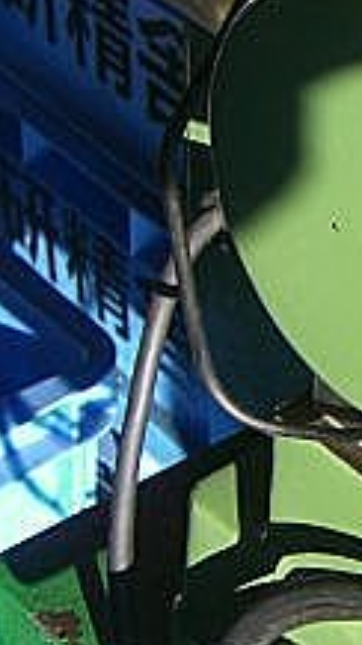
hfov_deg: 9.2
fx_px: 2083
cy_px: 327
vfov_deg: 17.6
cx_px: 780
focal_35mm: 122
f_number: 4.3
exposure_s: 1/160
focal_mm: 6.2
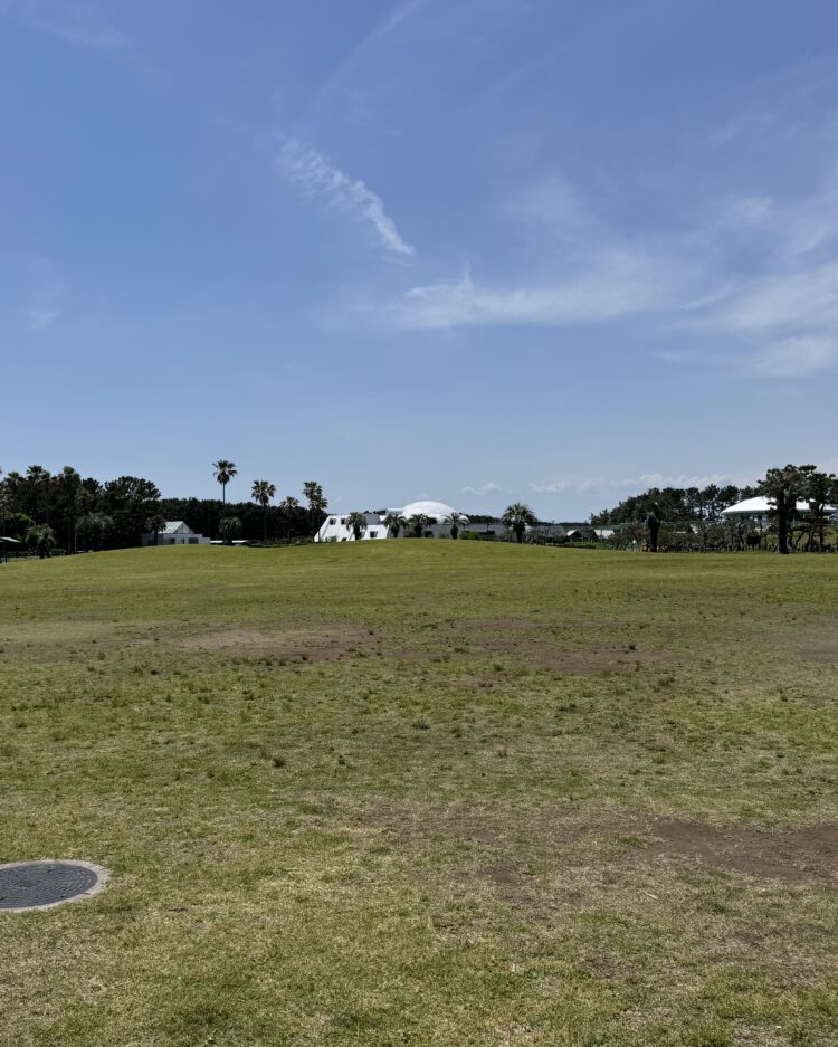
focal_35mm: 32
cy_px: 535
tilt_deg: +1.4
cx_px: 368
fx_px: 992
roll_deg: +0.7
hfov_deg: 45.7
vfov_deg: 55.6
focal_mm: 6.76
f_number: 1.78
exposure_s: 1/9009
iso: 80
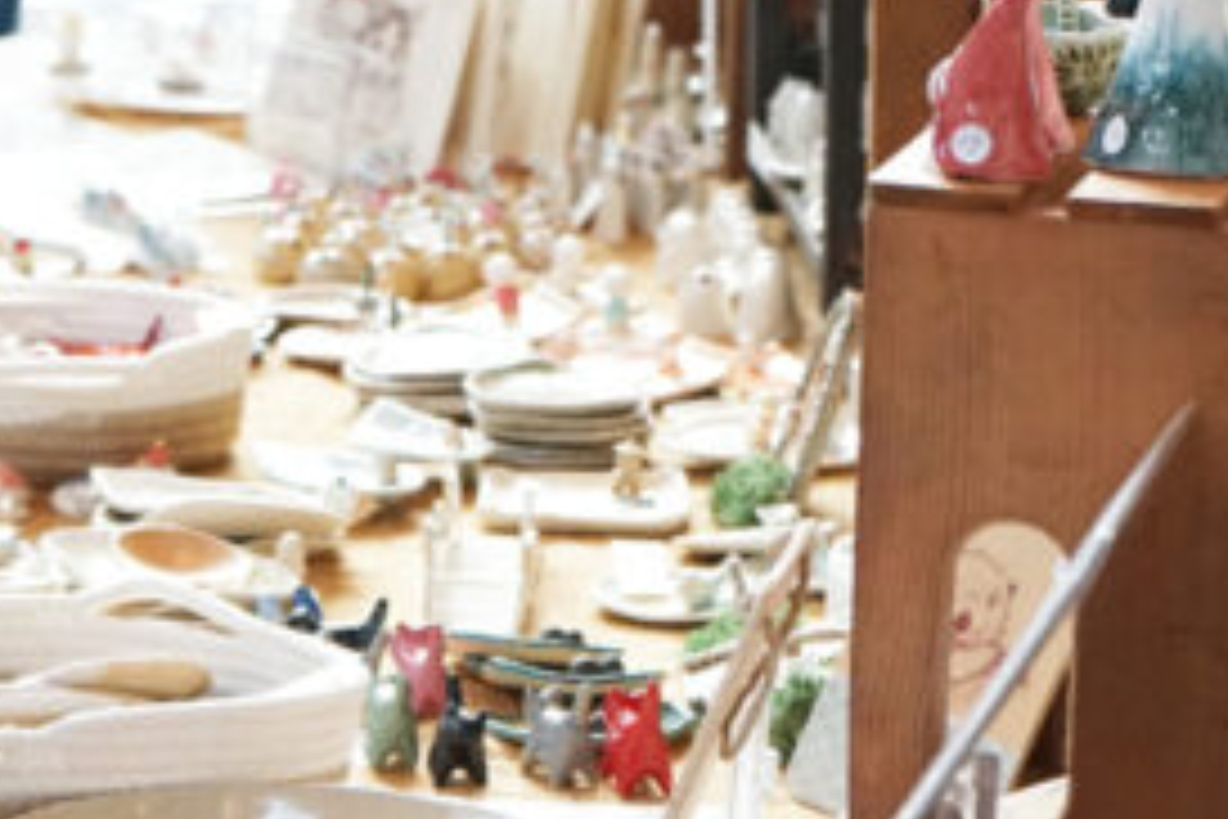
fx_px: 5662
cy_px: -117
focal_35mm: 166
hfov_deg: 12.3
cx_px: 891
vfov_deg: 8.2
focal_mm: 58
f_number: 5.6
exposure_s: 1/250
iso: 4000
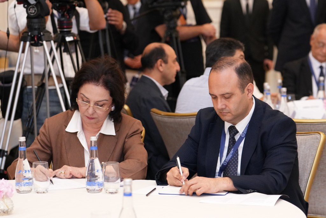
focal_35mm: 126
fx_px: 1141
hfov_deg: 16.3
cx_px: 163
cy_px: 109
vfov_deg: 10.9
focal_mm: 84
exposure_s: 1/160
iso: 2500
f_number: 3.2
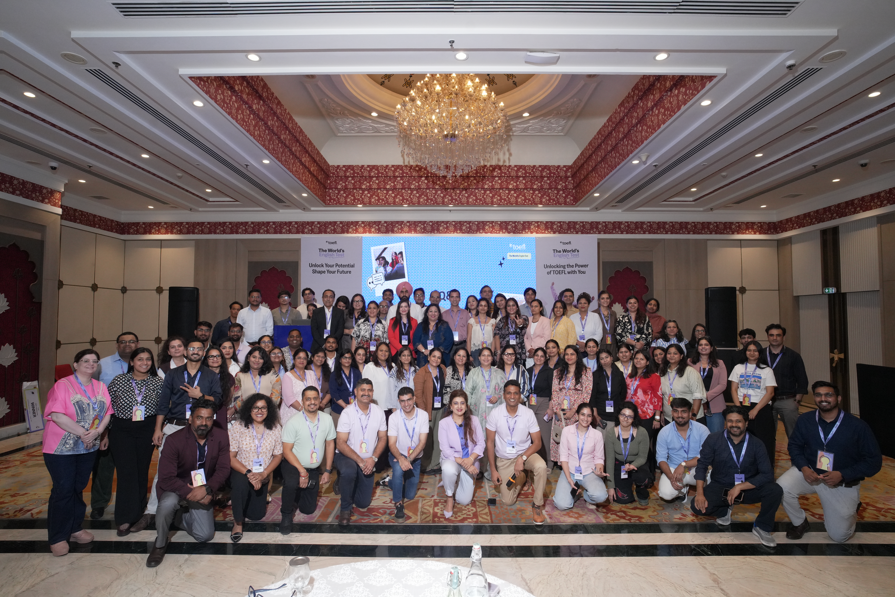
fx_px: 447
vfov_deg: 67.4
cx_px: 448
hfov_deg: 90.0
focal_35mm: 18
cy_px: 298
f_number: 7.1
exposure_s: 1/200
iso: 2500
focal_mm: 18
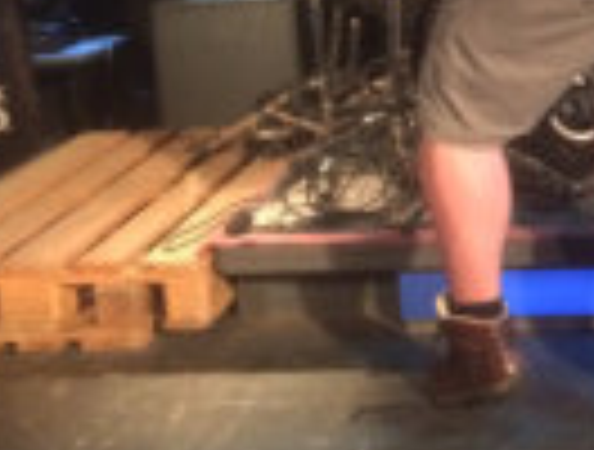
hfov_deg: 25.0
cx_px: 497
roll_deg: +4.2
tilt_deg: -5.1
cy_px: -79
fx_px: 1309
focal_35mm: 76
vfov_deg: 18.6
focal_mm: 4.15
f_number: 2.2
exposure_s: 1/17
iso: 320
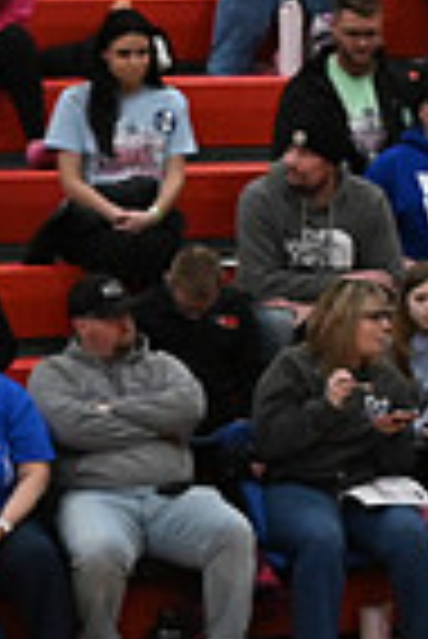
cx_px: 1176
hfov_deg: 2.8
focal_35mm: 491
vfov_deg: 4.2
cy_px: 695
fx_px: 8734
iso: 5000
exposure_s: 1/400
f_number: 4
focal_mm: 80
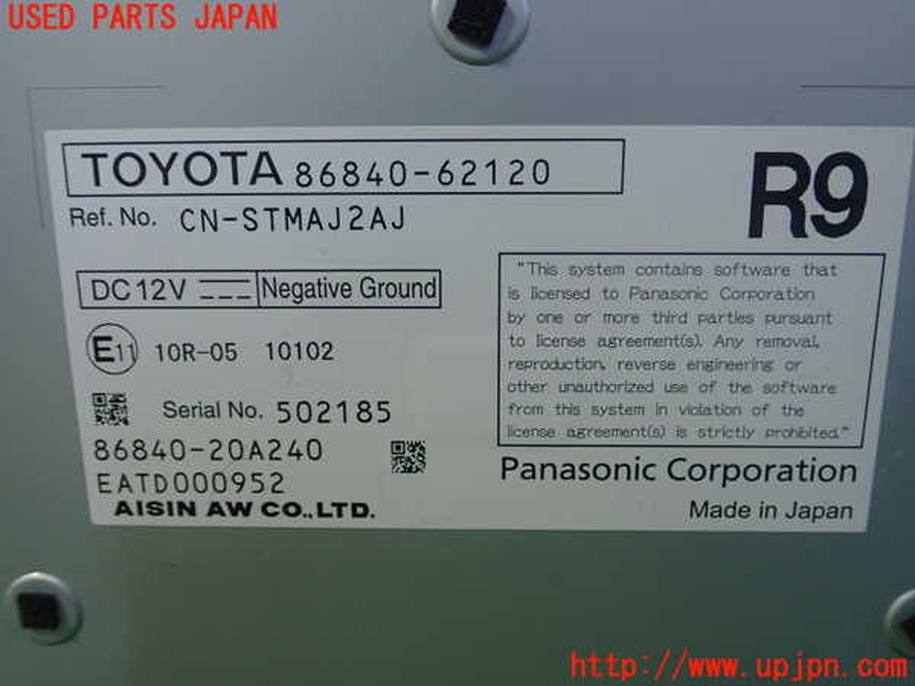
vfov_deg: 46.8
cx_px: 458
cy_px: 343
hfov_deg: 60.0
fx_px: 793
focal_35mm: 30
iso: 250
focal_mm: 5.5
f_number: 2.3
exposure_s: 1/125
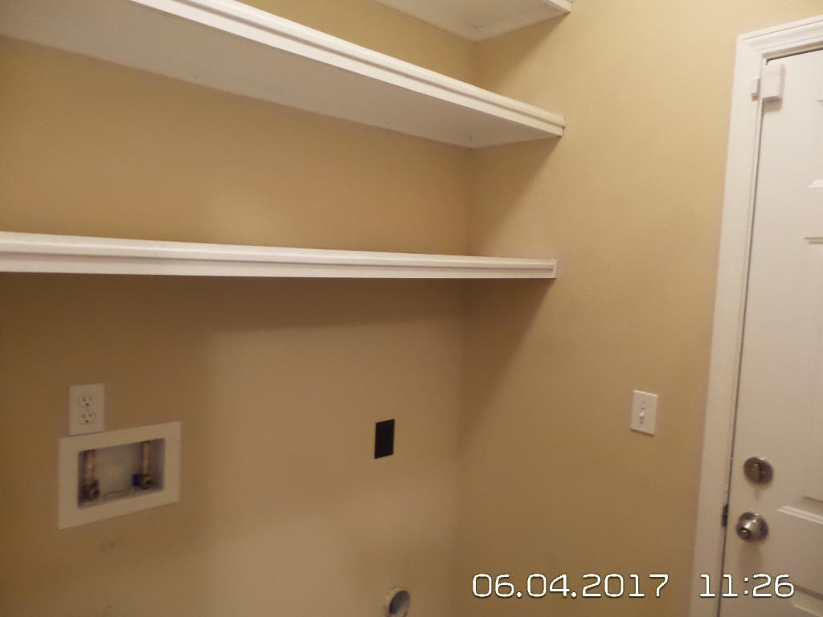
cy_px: 308
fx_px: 547
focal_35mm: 23
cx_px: 412
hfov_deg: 73.9
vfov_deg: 58.9
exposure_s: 1/15
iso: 800
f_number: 2.8
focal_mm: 4.1
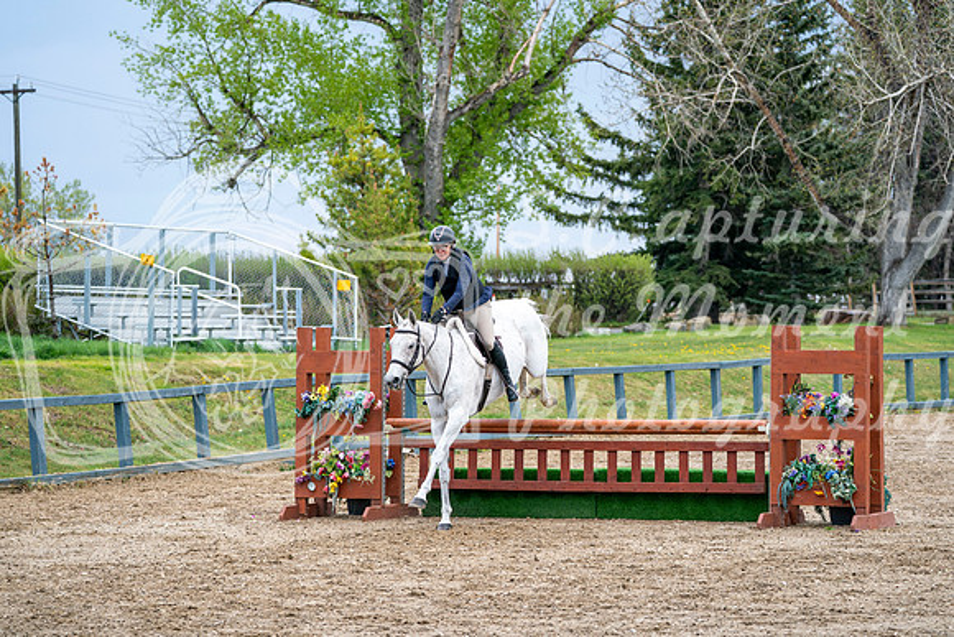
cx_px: 477
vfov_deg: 8.8
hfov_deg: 13.2
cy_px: 318
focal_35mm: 156
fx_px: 4135
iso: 500
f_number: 5.6
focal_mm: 156
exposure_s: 1/1250
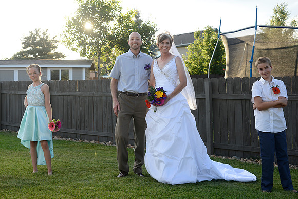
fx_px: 414
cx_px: 149
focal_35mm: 50
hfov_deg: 39.6
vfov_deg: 27.0
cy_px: 100
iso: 400
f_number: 5
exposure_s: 1/400
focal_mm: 50
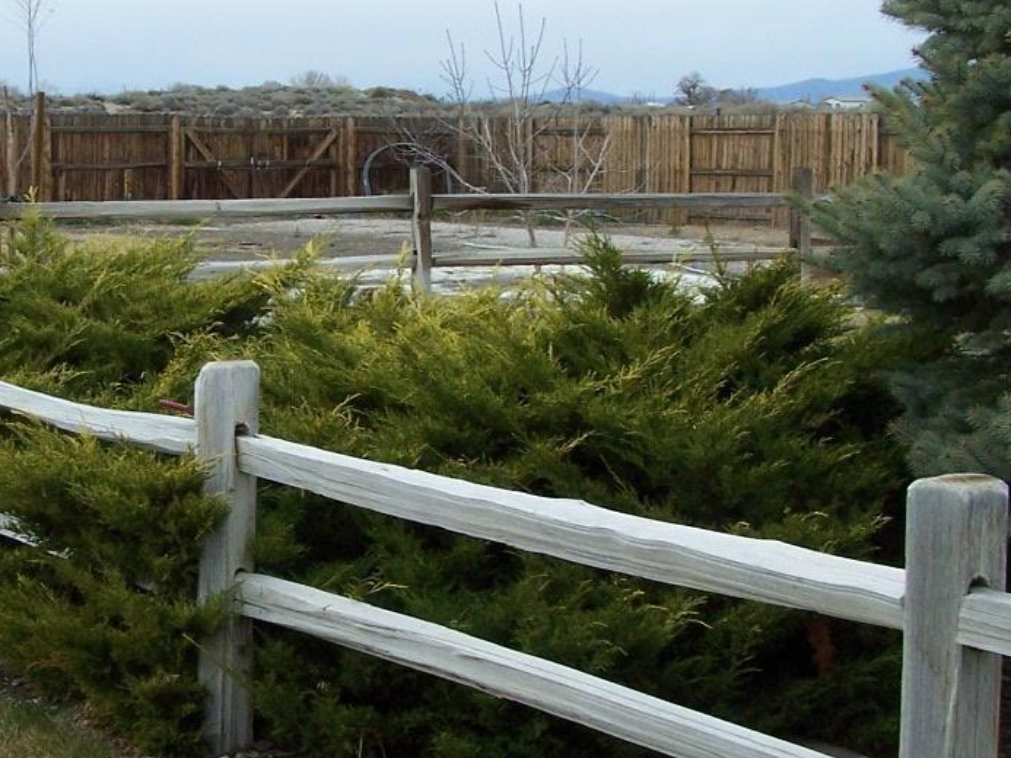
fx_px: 2395
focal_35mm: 82
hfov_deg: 23.7
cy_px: 350
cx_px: 327
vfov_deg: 18.0
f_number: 4
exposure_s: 1/500
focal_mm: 6.3
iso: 80
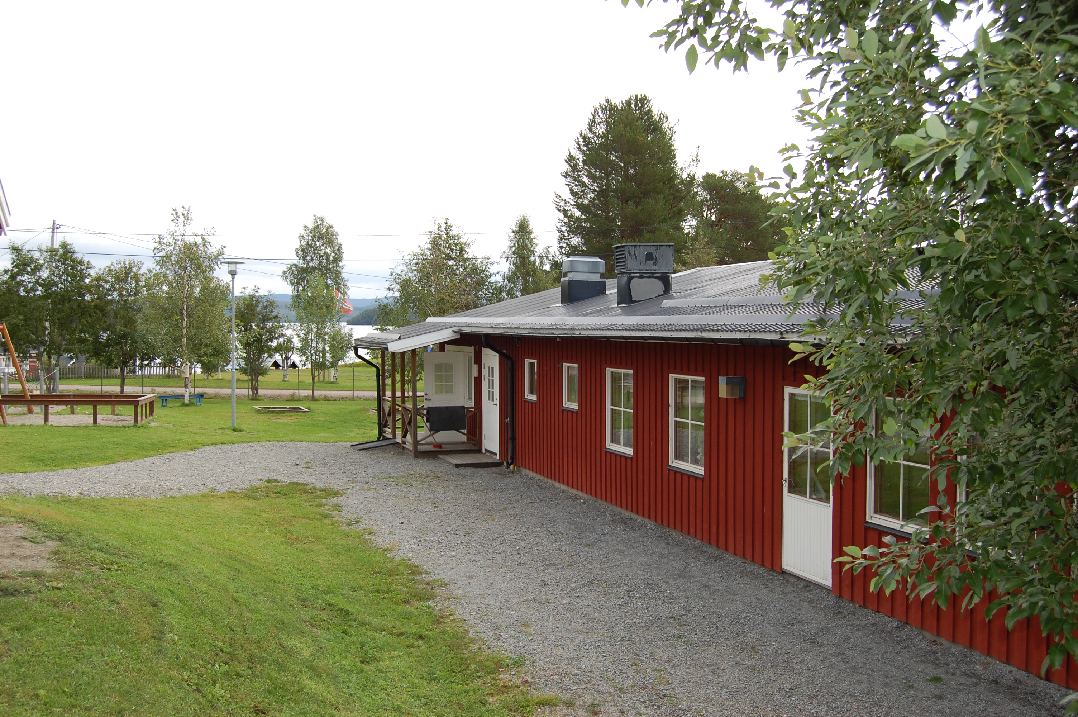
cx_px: 539
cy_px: 358
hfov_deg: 55.1
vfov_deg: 38.3
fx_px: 1032
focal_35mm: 34
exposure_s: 1/500
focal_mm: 23
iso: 280
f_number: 5.6
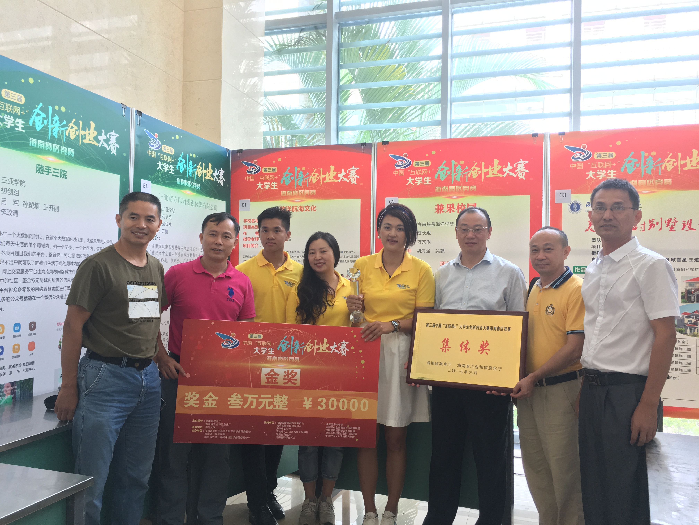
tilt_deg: +0.9
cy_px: 262
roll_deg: -0.3
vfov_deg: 48.2
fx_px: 586
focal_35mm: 29
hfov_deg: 61.7
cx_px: 350
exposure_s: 1/33
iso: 50
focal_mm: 4.15
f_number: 2.2
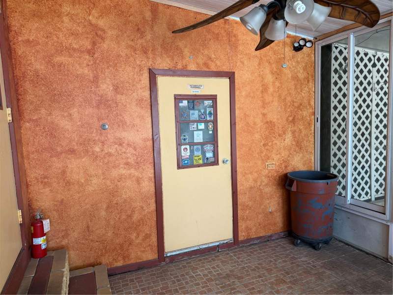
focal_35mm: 24
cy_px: 148
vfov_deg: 56.8
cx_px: 196
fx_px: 272
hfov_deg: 71.6
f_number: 1.78
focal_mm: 6.76
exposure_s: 1/121
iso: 125
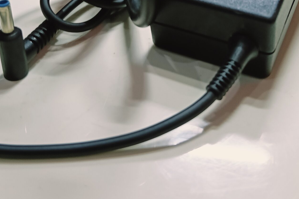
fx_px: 473
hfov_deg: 35.0
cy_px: -33
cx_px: 143
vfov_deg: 22.2
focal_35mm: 57
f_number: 1.8
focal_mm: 3.98
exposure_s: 1/30
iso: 200
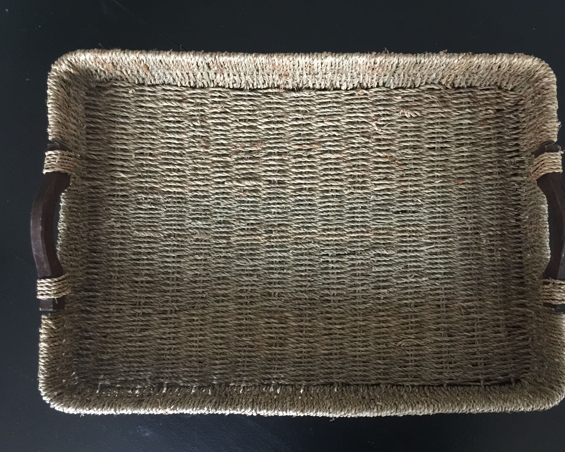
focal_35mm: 31
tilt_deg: -85.0
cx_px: 297
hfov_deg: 57.2
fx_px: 518
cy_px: 232
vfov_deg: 47.1
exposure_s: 1/8
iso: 160
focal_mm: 4.15
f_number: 2.2
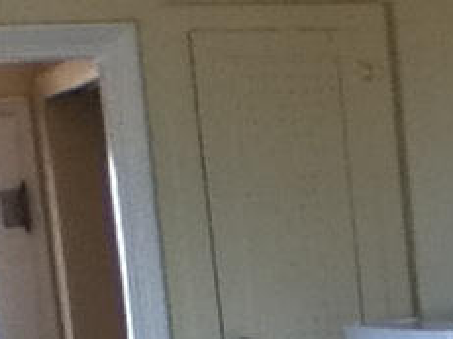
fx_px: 1740
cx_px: 714
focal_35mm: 133
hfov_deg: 13.8
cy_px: 643
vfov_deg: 10.4
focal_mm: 3.85
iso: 100
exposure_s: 1/30
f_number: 2.4
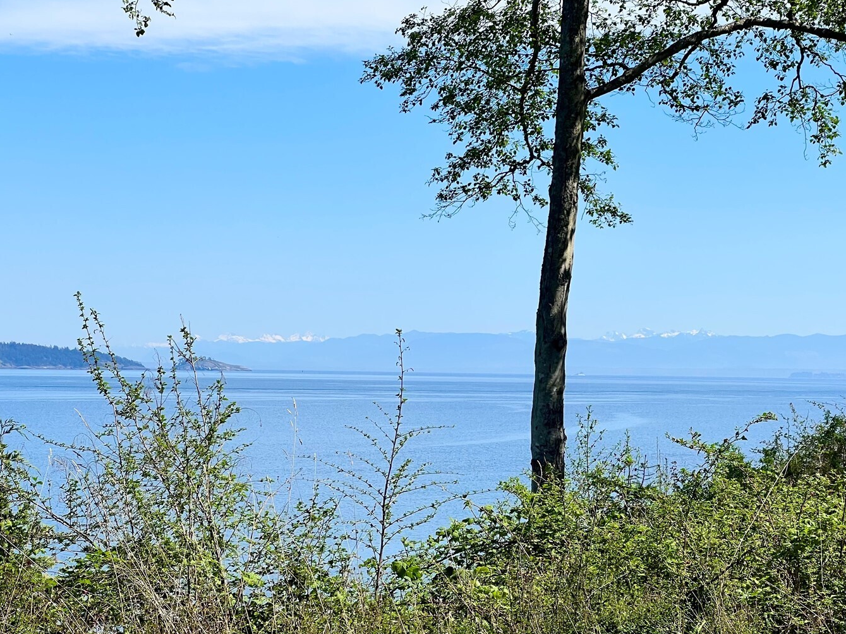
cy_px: 310
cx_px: 454
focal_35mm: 92
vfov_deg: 16.1
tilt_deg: +0.7
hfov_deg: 21.3
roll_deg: -0.7
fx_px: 2248
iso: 32
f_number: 2.8
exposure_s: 1/1054
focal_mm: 9
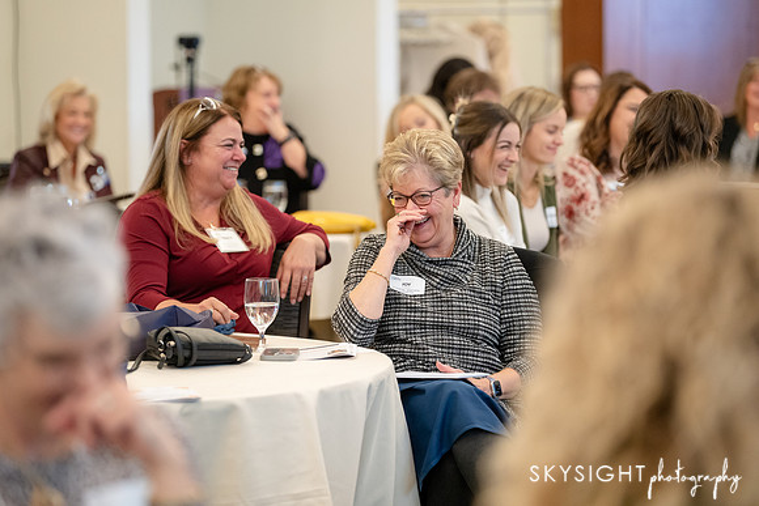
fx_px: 2826
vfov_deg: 10.2
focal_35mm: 134
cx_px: 380
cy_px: 253
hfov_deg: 15.3
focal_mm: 130
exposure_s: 1/320
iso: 3200
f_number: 2.8
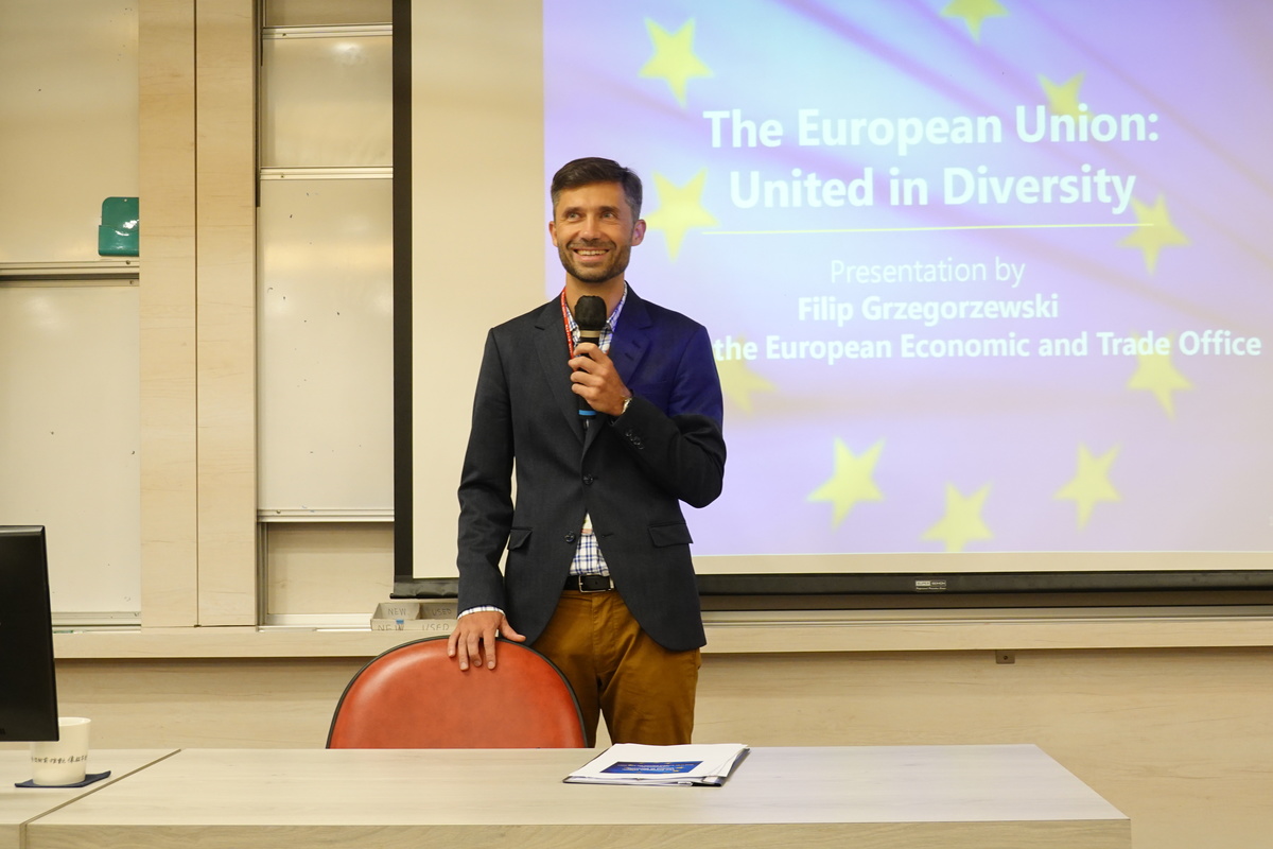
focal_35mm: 43
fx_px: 1520
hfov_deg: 45.4
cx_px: 636
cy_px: 424
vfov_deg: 31.2
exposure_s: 1/50
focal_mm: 15.9
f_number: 4
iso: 640
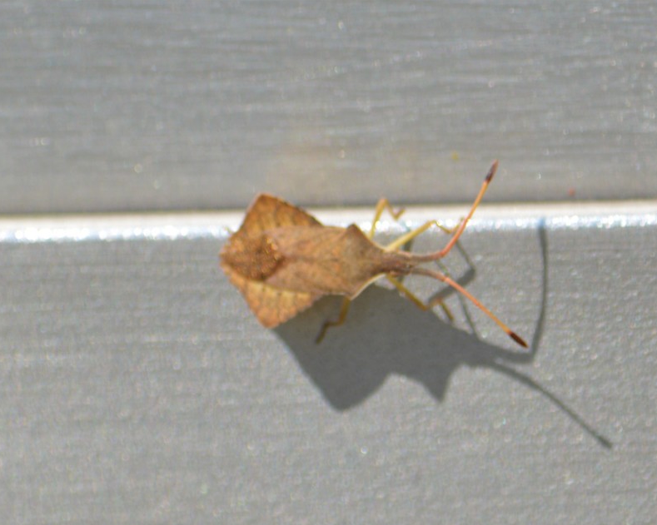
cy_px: 265
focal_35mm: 514
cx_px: 303
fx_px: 9993
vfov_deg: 3.0
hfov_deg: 3.8
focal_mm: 300
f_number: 8
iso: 100
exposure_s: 1/250
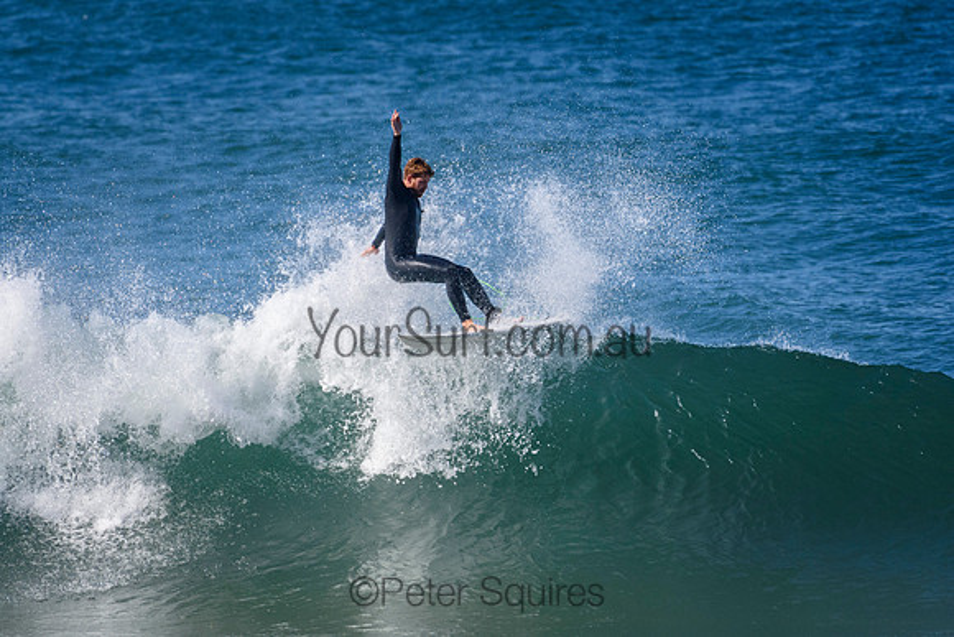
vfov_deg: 1.8
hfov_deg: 2.7
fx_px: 19881
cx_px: 477
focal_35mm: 750
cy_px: 318
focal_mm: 500
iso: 640
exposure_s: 1/4000
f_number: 5.6
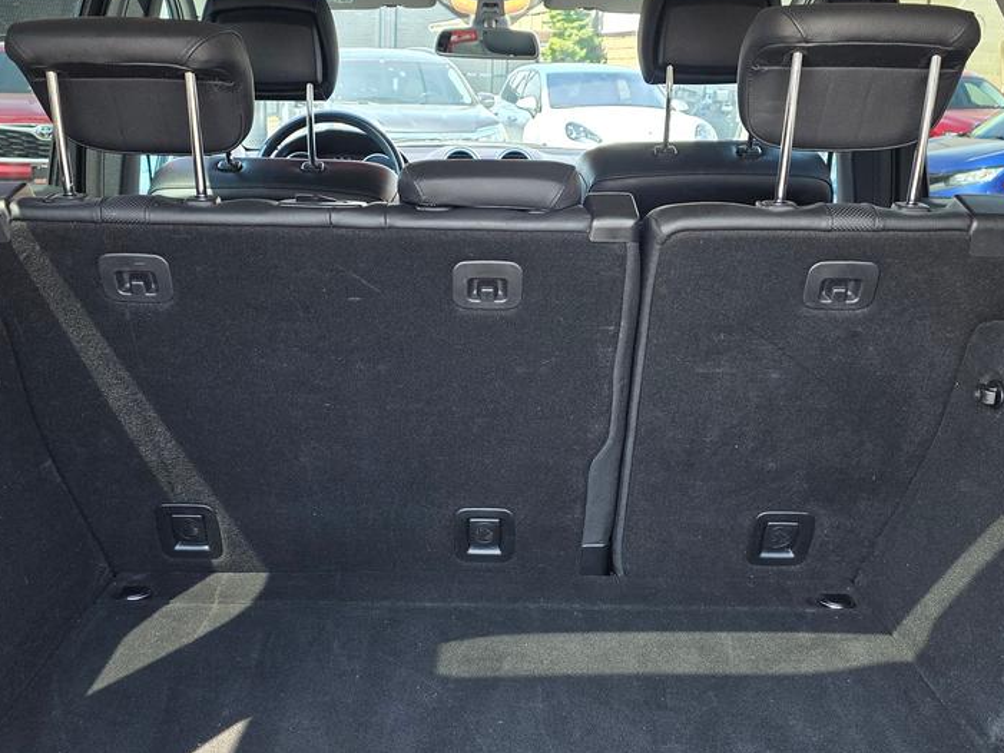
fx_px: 1218
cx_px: 471
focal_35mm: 42
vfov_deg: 34.1
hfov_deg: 44.8
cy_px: 482
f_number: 1.7
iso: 50
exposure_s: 1/180
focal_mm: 6.3
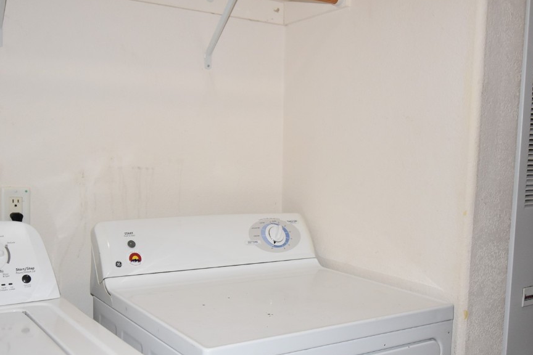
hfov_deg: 48.4
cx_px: 253
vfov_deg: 33.2
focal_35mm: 40
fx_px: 592
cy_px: 224
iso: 1250
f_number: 5.6
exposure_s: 1/60
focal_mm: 20
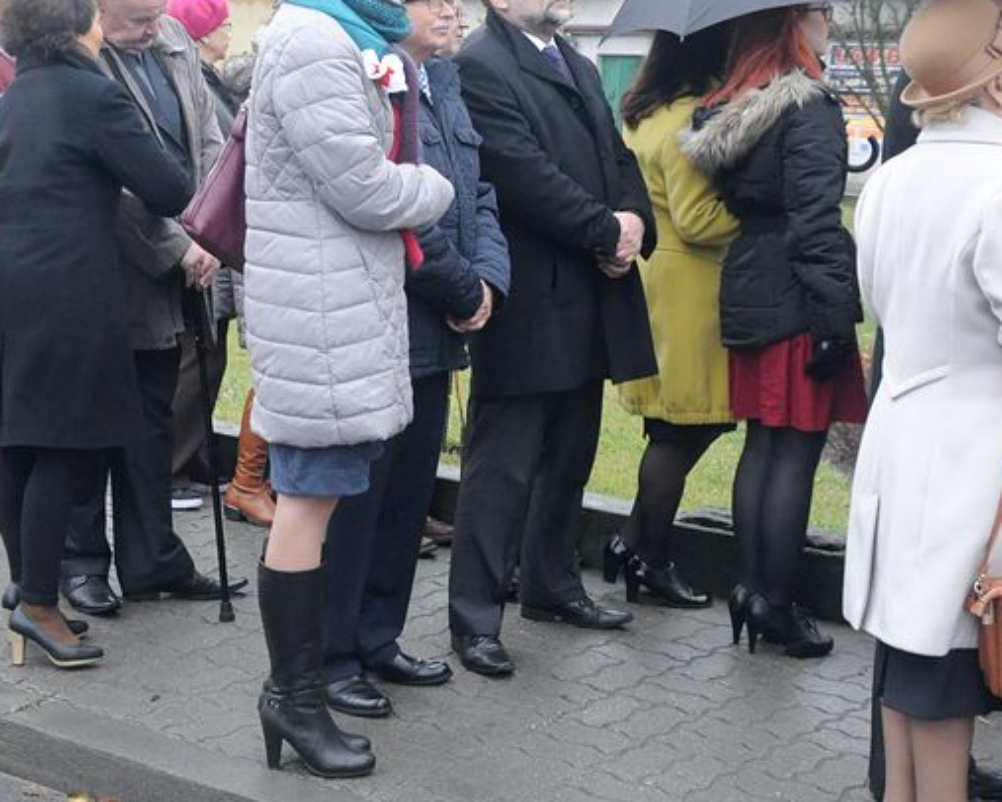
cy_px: 291
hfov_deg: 28.5
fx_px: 1958
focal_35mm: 66
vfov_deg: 23.1
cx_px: 348
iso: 1600
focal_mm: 28
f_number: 7.1
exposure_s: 1/200
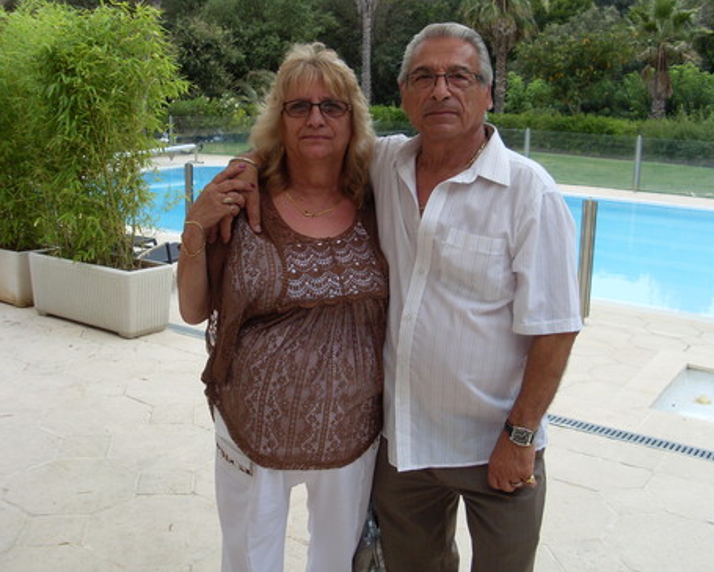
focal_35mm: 40
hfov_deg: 45.8
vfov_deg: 37.3
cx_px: 375
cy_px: 284
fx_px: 845
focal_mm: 6.3
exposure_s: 1/250
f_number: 3
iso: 80
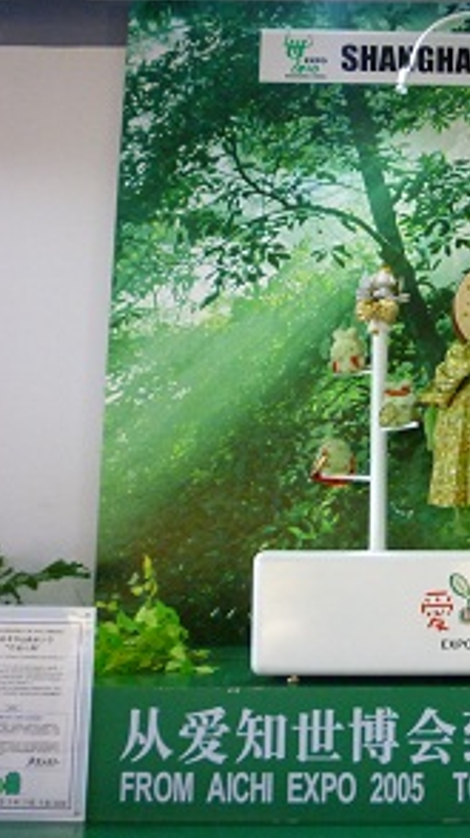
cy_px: 419
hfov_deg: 26.2
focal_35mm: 43
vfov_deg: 47.4
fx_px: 954
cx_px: 470
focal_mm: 5.2
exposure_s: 1/15
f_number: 3.3
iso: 400
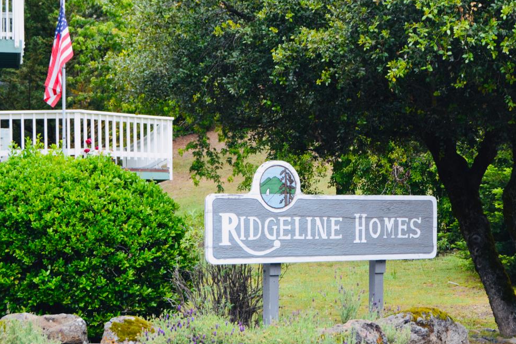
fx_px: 1319
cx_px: 359
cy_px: 142
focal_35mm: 92
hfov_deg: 22.0
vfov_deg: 14.9
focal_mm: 40
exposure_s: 1/60
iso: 560
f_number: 8
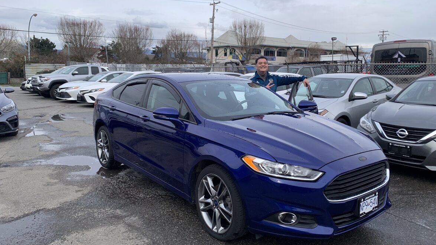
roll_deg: -1.2
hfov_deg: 66.1
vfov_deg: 40.1
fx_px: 335
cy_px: 103
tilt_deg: -7.1
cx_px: 223
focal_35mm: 29
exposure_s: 1/1220
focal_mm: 4.25
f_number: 1.8
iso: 25
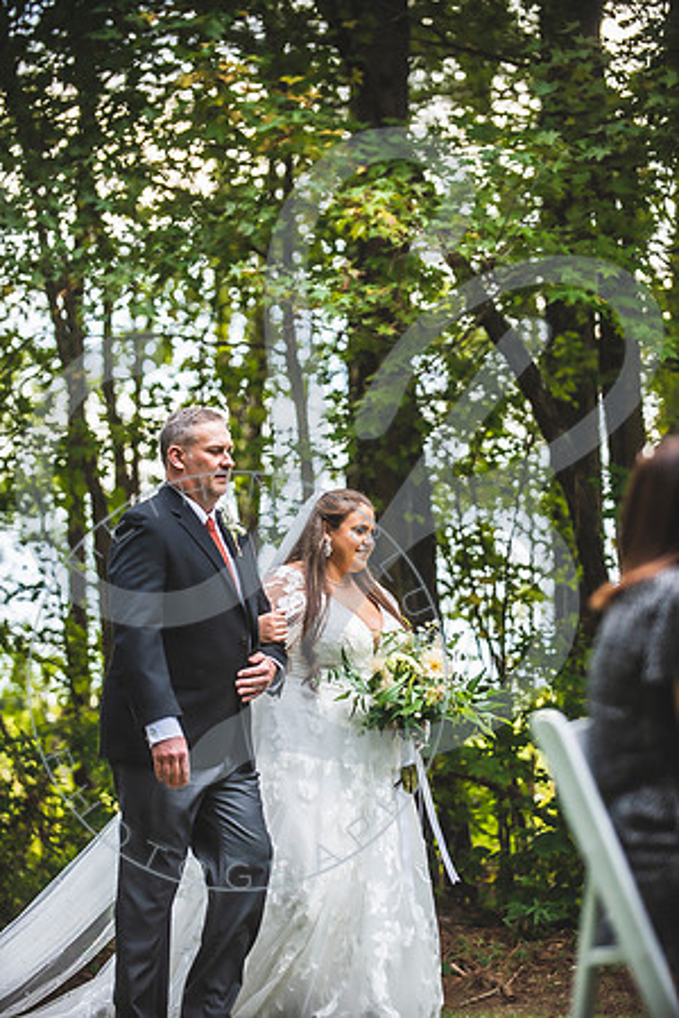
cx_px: 340
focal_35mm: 116
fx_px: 3282
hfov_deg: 11.8
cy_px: 509
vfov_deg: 17.6
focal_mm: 116
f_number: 2.8
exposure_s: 1/640
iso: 500
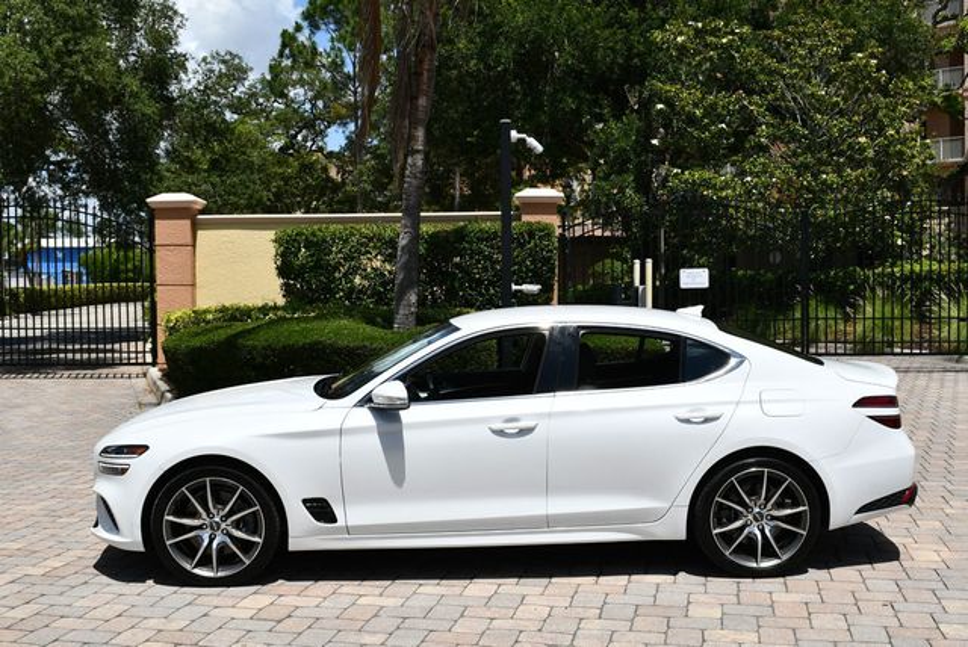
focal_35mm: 44
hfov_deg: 44.5
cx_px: 484
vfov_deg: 30.6
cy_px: 324
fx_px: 1184
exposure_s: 1/320
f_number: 9
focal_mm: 22
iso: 100
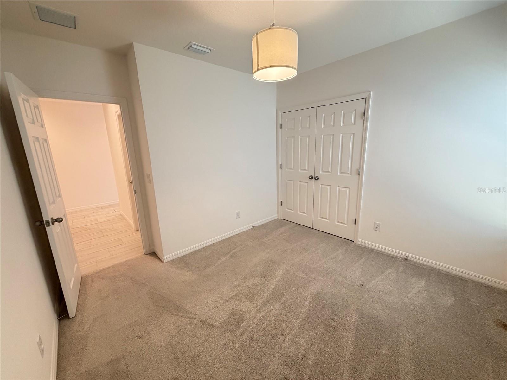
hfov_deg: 102.1
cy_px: 190
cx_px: 254
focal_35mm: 14
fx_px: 205
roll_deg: +2.1
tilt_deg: -11.9
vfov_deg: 85.7
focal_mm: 2.22
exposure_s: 1/60
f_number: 2.2
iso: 400
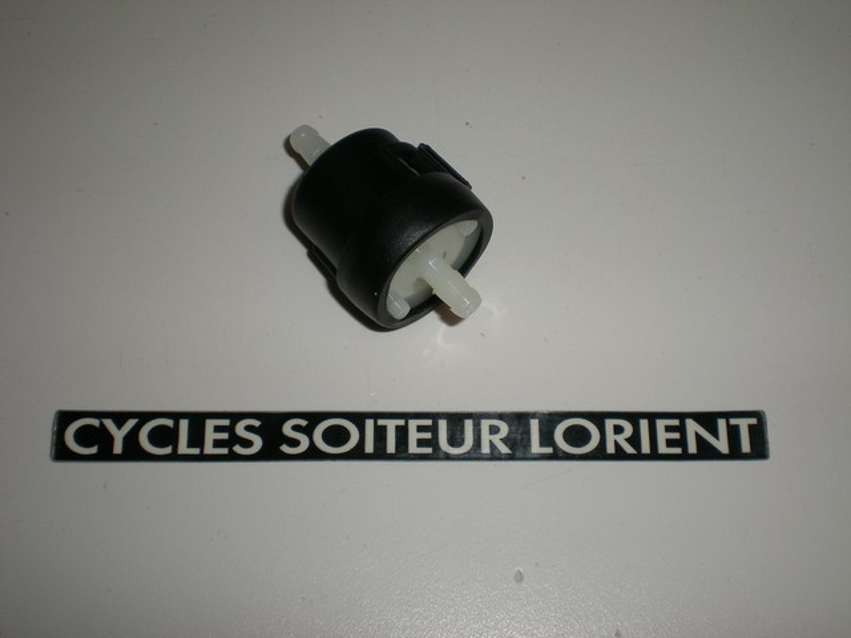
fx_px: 1082
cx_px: 426
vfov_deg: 32.9
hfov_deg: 42.9
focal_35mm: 44
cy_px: 319
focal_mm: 7.4
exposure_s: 1/60
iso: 50
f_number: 4.9
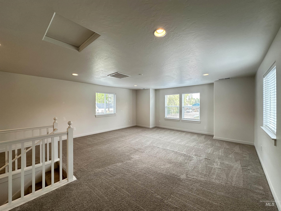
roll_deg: +0.0
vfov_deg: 85.7
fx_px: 114
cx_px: 140
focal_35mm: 14
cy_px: 106
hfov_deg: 102.1
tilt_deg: -0.1
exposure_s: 1/60
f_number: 2.2
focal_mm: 2.22
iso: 200
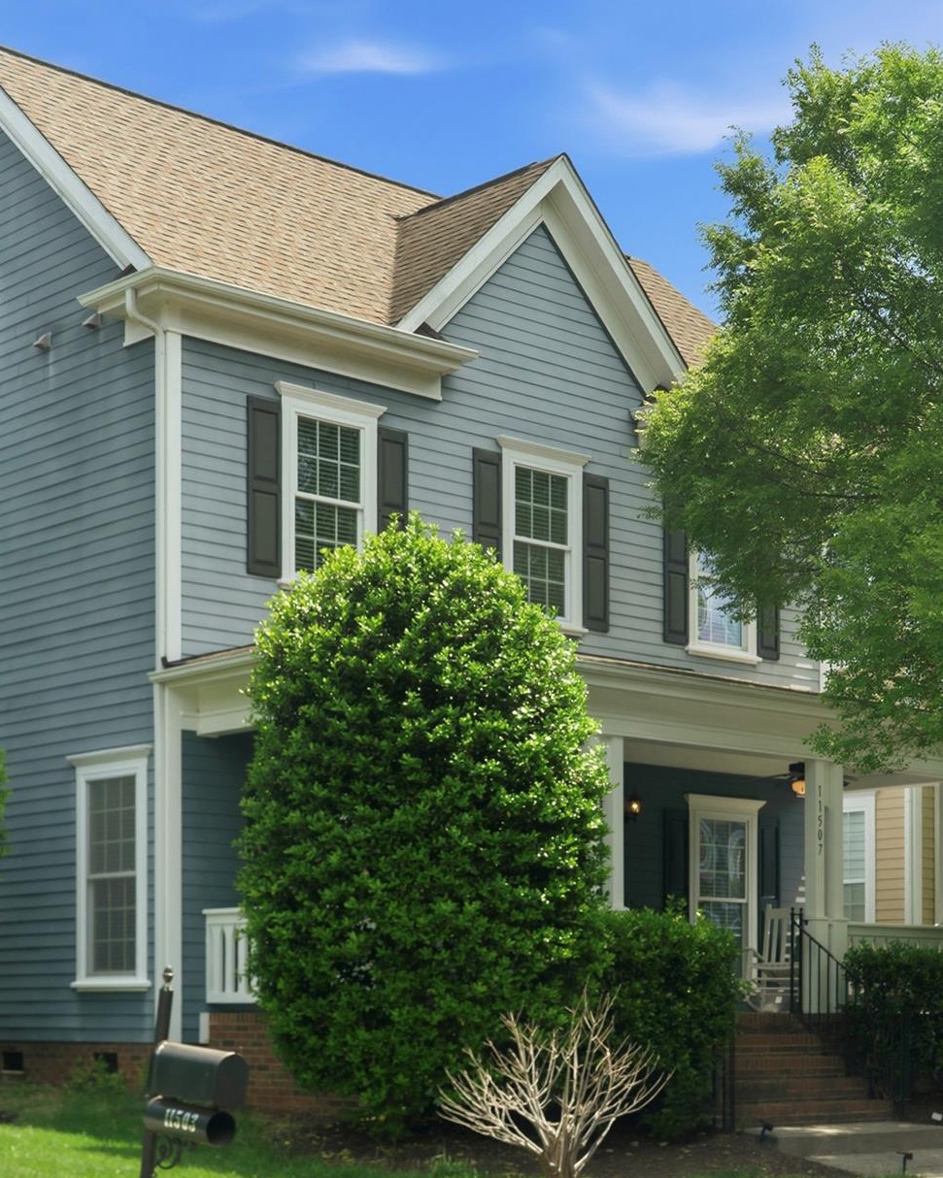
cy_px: 639
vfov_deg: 33.0
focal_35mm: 57
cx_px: 490
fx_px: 1989
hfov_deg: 26.7
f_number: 8
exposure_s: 1/25
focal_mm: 36
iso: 100
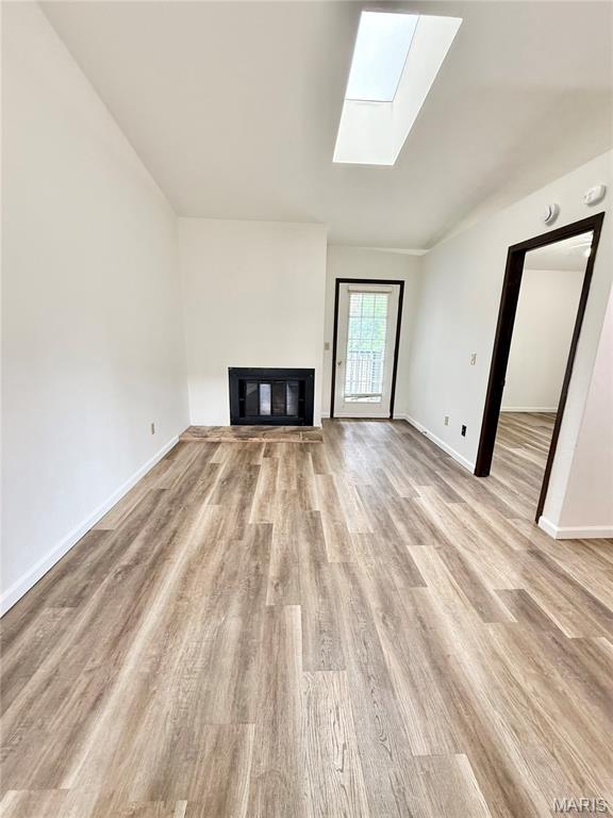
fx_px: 331
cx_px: 306
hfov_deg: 85.7
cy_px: 409
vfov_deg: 102.1
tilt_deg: -12.0
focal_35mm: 14
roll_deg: -1.7
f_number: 2.2
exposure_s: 1/60
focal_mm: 2.22
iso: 400
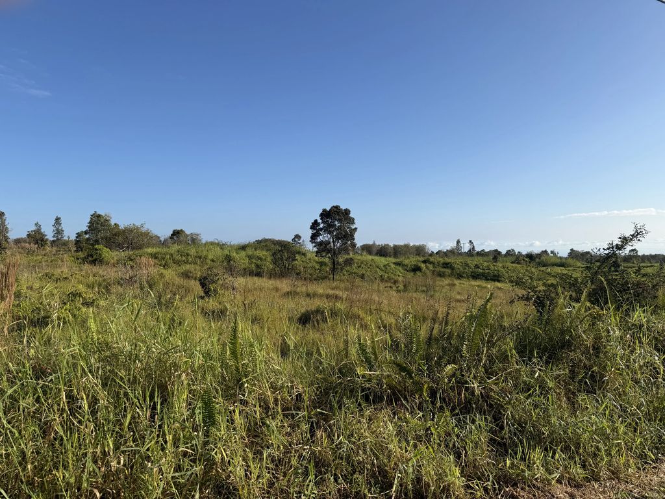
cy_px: 250
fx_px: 461
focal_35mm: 24
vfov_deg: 56.8
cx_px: 332
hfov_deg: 71.6
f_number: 1.78
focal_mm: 6.76
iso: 80
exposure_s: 1/5319
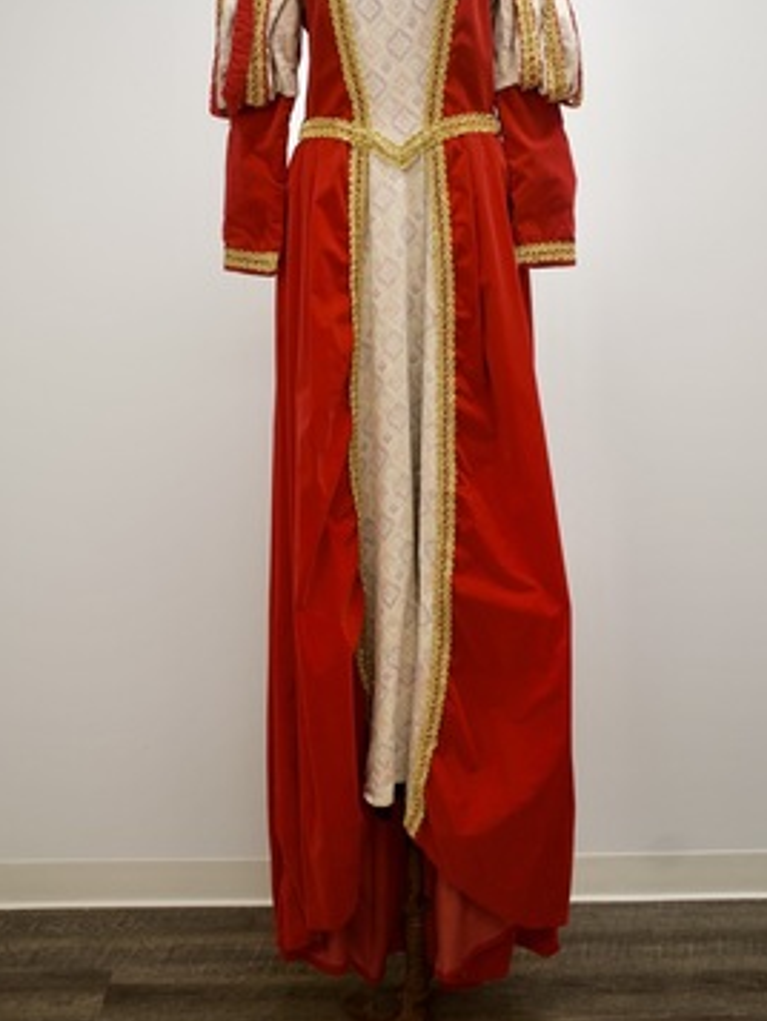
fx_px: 1181
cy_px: 409
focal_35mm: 40
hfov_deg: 36.0
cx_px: 404
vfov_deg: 46.5
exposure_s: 1/100
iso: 800
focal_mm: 22
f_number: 3.5
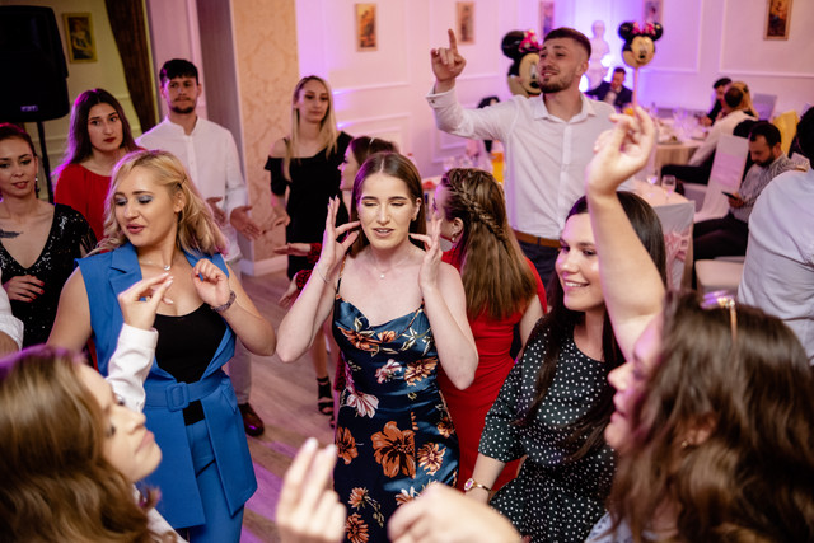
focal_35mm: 35
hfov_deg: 54.4
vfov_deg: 37.9
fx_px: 792
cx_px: 407
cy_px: 272
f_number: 1.4
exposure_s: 1/200
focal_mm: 23
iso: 1000
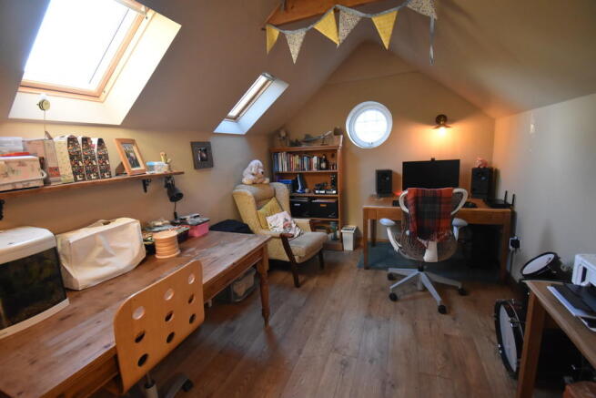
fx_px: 248
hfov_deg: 100.4
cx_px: 298
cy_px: 199
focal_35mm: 15
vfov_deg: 77.4
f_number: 4.5
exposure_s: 1/60
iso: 2500
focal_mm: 10
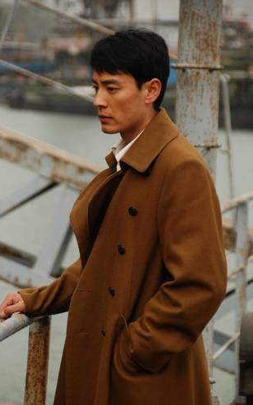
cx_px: 118
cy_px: 203
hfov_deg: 5.7
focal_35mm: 231
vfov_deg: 9.1
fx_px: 2546
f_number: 5.6
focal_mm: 150
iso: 640
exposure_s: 1/1000
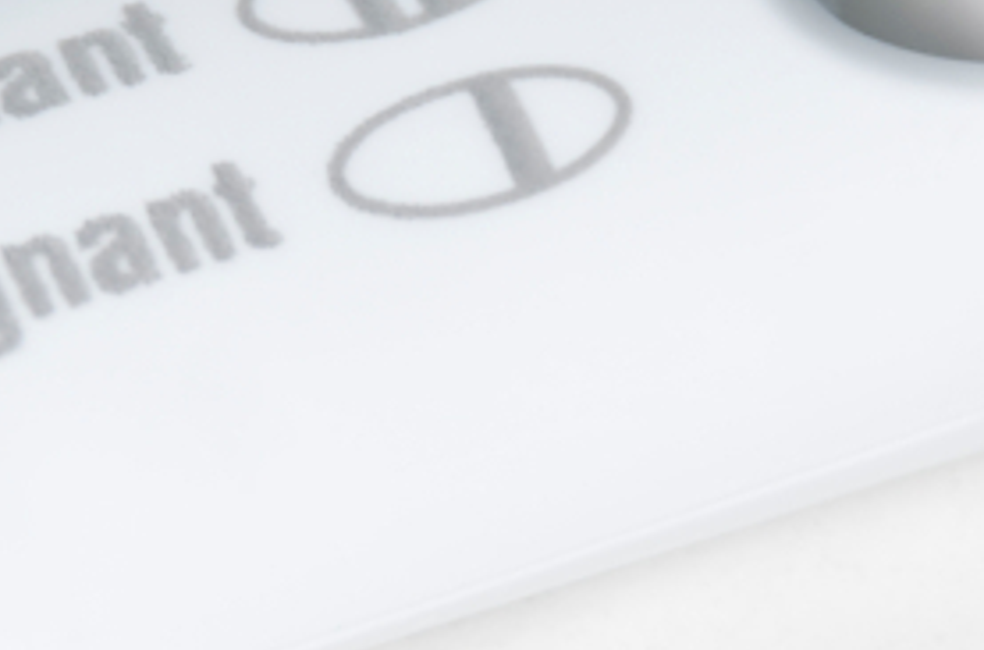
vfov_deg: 2.2
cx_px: 417
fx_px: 16968
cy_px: 288
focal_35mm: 623
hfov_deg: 3.3
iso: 100
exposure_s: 1/3
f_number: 5.6
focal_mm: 135
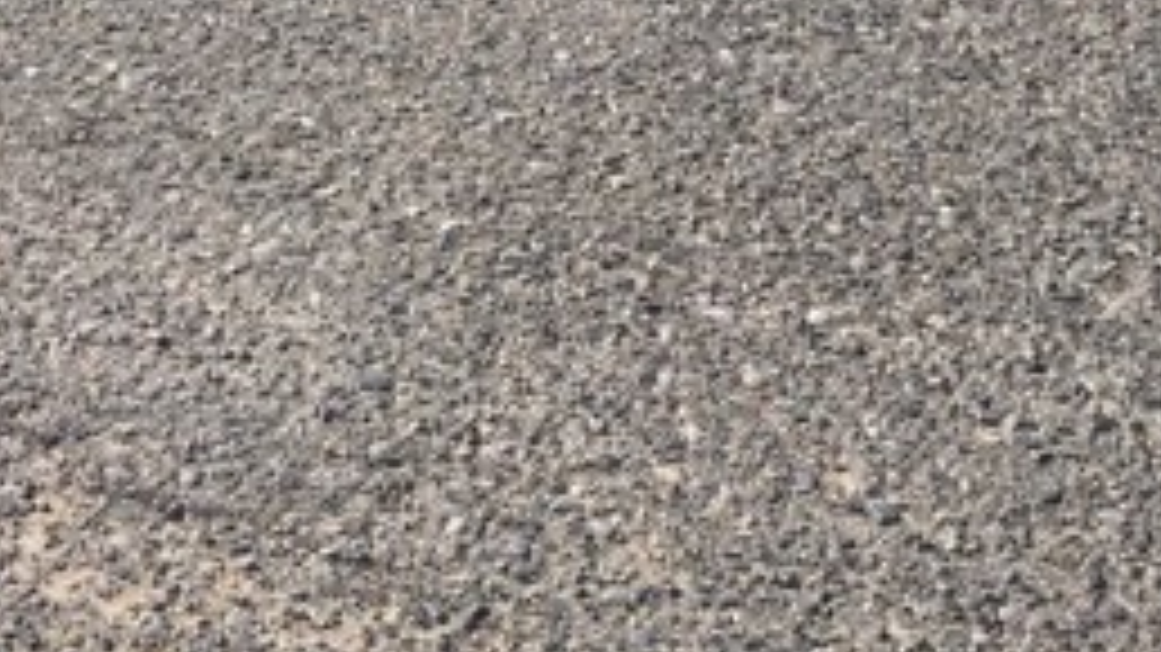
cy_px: -1066
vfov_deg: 10.5
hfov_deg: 22.6
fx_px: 2893
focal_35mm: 94
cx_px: 369
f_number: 2.2
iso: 25
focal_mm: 4.15
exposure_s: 1/2849
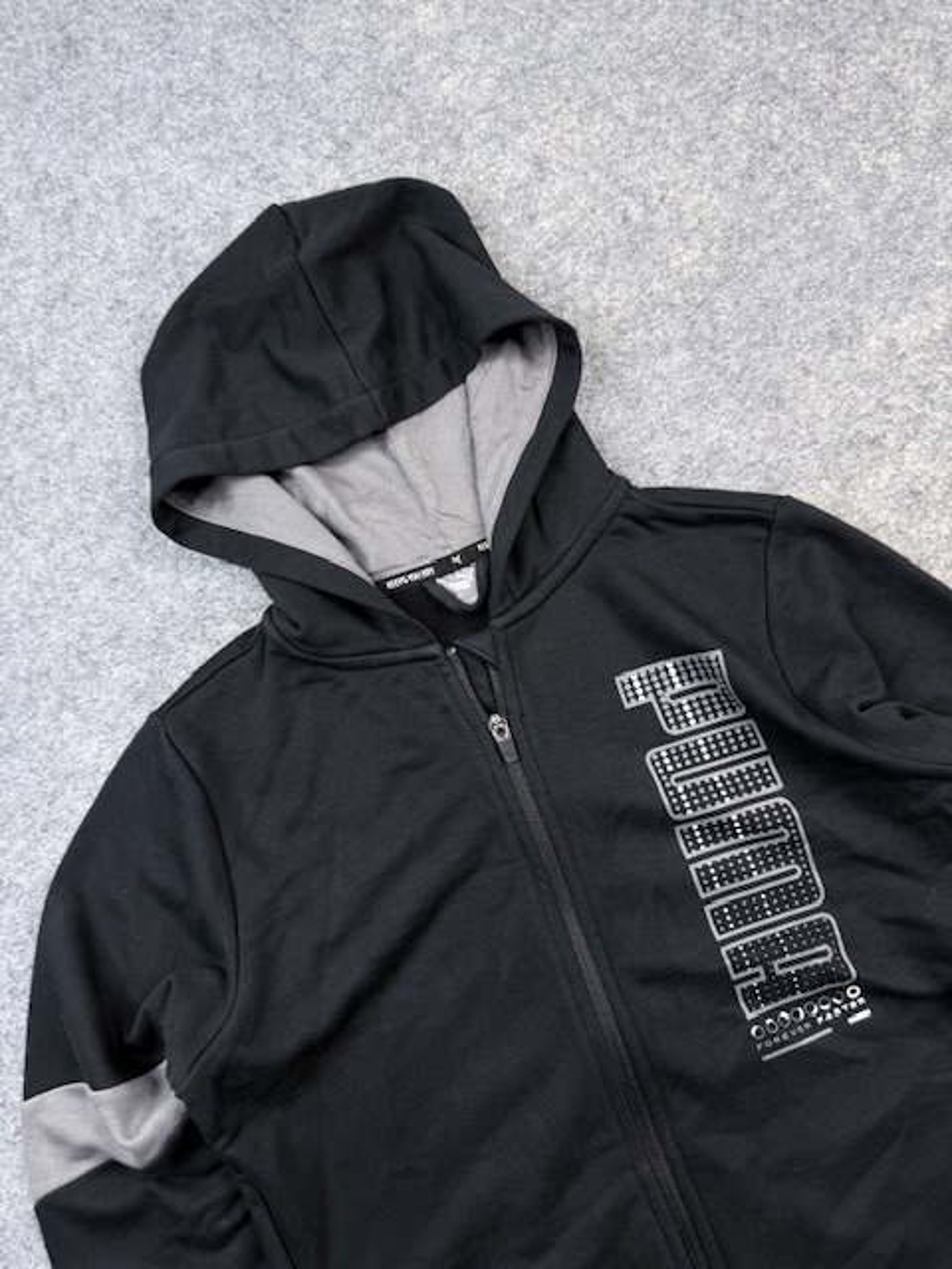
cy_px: 634
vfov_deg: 71.6
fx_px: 880
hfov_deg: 56.8
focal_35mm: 24
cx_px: 476
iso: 100
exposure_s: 1/100
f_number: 1.78
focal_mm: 6.76
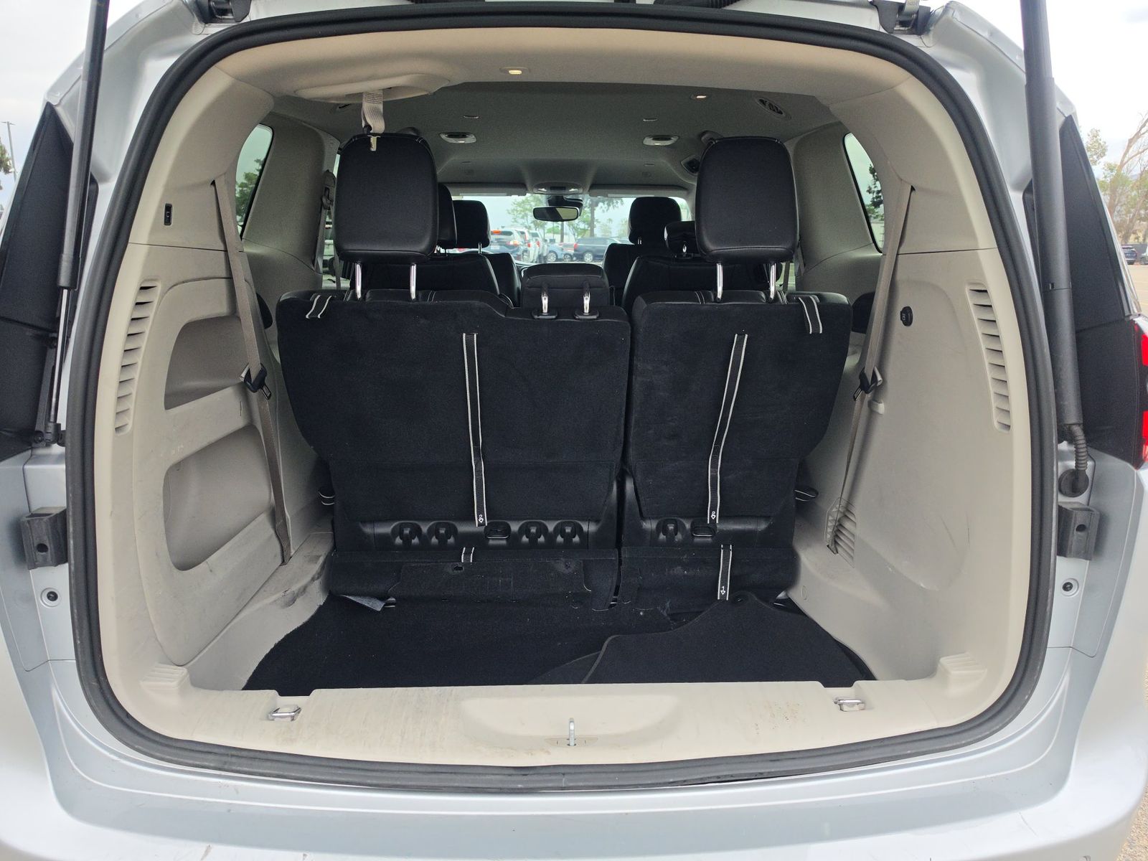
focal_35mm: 23
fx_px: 763
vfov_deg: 58.9
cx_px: 574
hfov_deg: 73.9
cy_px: 430
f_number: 1.4
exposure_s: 1/2021
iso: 63
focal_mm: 6.5
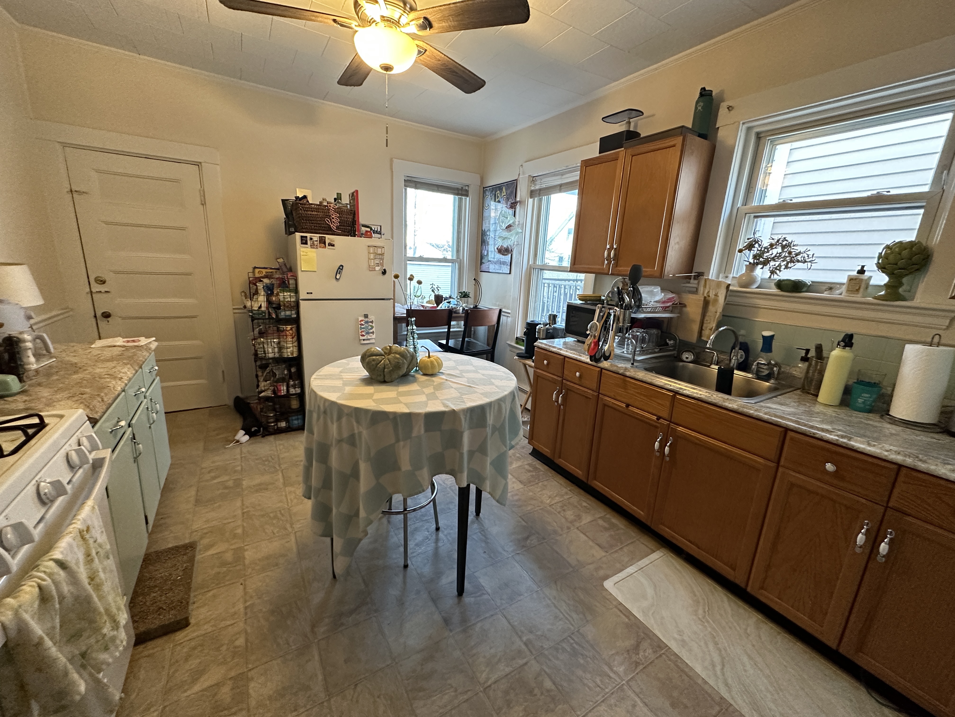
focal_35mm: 14
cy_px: 358
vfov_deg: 85.7
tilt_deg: -14.3
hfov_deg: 102.1
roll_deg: -3.6
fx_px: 386
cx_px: 478
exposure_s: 1/60
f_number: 2.2
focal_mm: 2.22
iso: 400
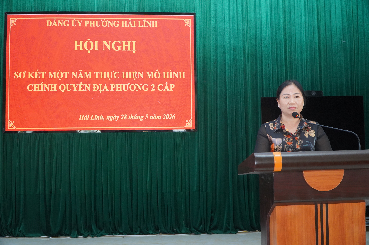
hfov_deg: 46.4
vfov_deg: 31.8
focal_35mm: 42
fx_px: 430
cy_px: 122
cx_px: 184
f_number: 4
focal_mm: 28
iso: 2000
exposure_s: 1/160
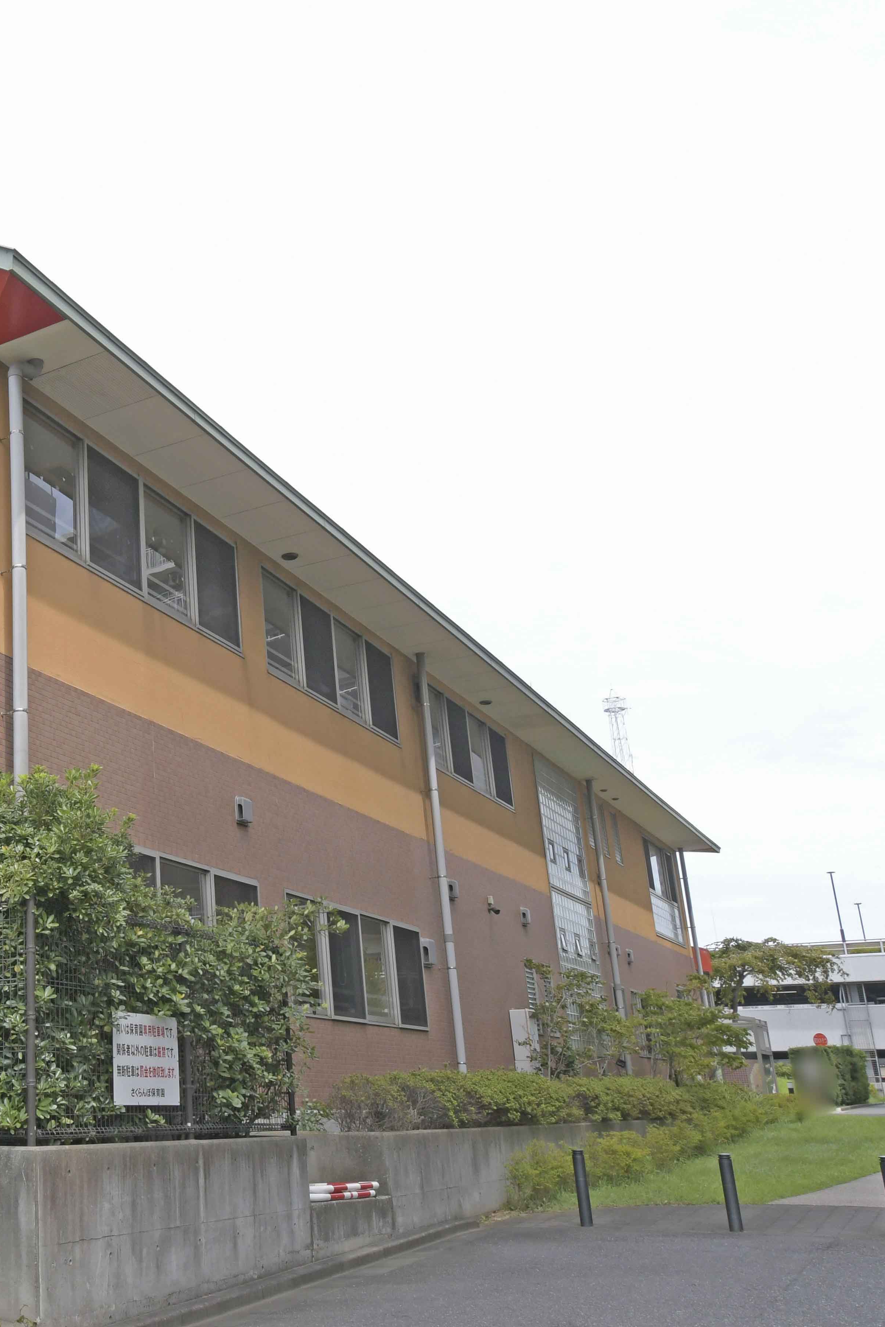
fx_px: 1282
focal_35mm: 35
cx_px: -27
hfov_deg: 34.2
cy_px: 674
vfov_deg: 54.7
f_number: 14
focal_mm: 15
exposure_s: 1/125
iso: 400
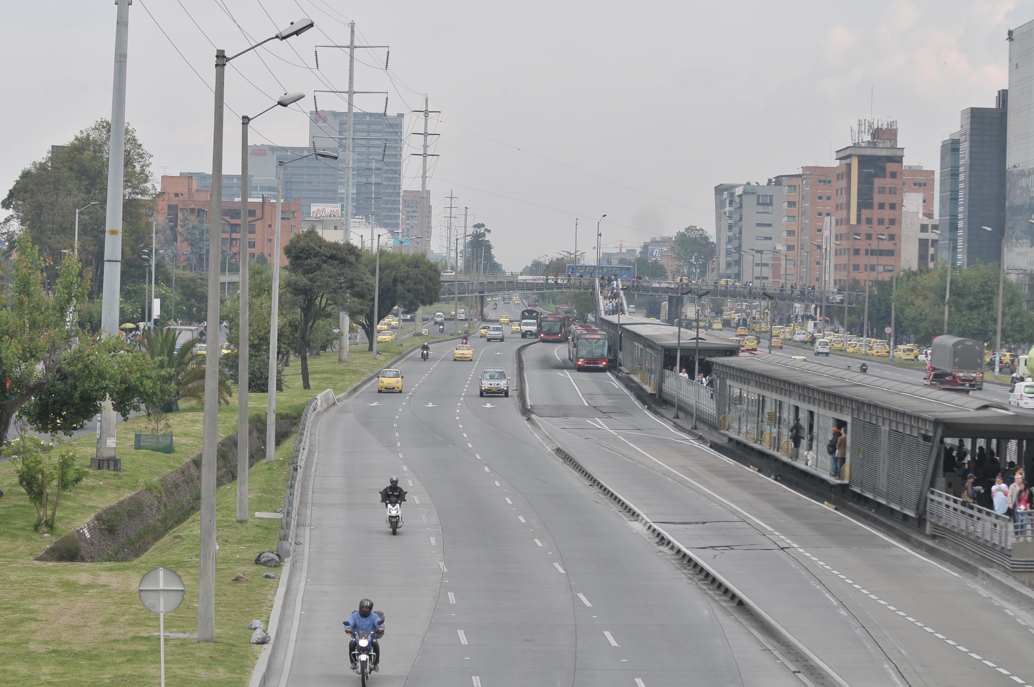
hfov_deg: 19.5
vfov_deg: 13.0
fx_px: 3012
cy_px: 344
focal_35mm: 105
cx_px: 517
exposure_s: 1/640
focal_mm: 70
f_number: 3.5
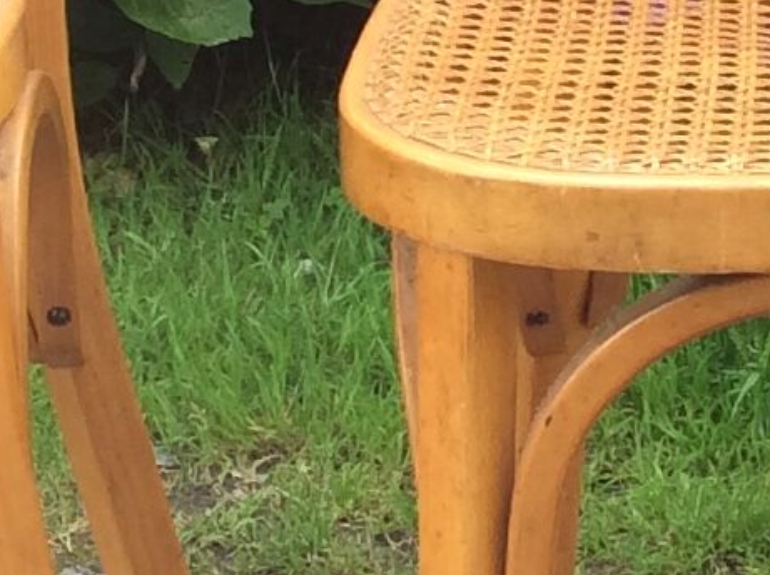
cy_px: 155
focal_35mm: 180
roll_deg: +0.0
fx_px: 3997
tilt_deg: -21.1
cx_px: 889
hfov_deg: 10.8
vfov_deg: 8.2
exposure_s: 1/199
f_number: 2.4
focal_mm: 3.3
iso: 32
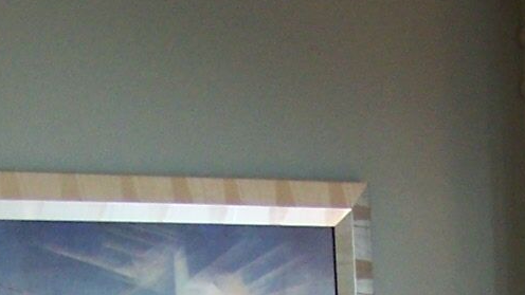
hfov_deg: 12.6
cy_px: 804
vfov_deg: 6.6
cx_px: 300
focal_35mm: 171
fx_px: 2380
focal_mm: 6.3
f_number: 2.8
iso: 140
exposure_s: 1/30
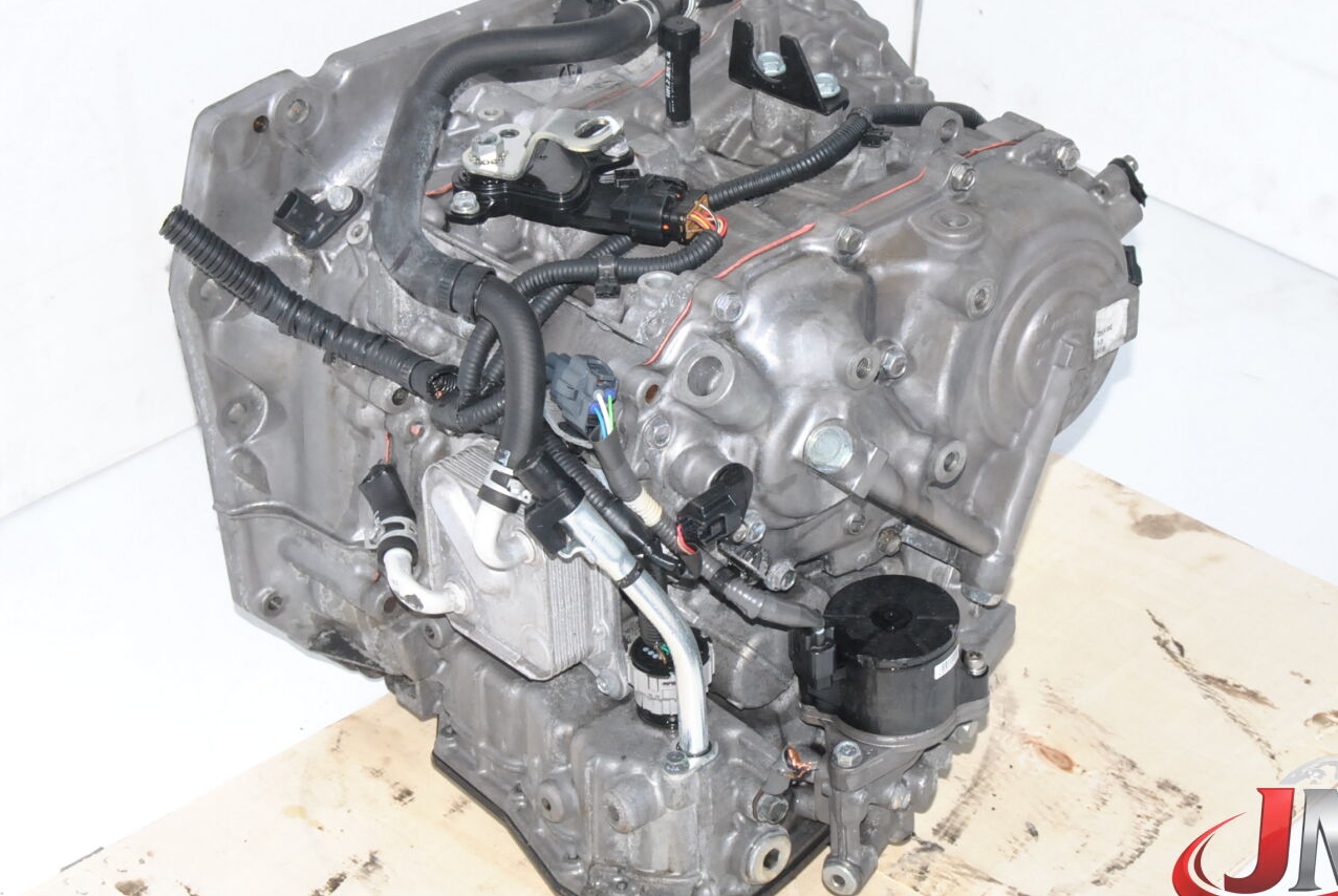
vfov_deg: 17.3
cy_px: 408
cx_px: 728
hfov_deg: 25.6
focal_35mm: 79
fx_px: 2939
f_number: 13
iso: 800
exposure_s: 1/200
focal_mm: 42
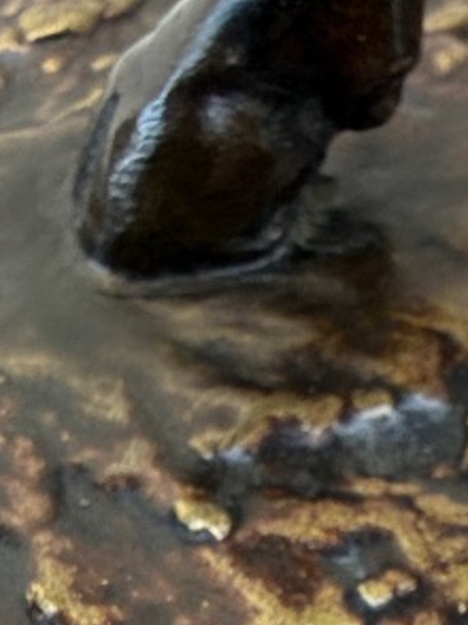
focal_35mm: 98
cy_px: 969
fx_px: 1769
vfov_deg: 17.7
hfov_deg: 15.0
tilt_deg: -54.1
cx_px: 394
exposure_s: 1/99
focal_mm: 2.22
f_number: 2.2
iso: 100
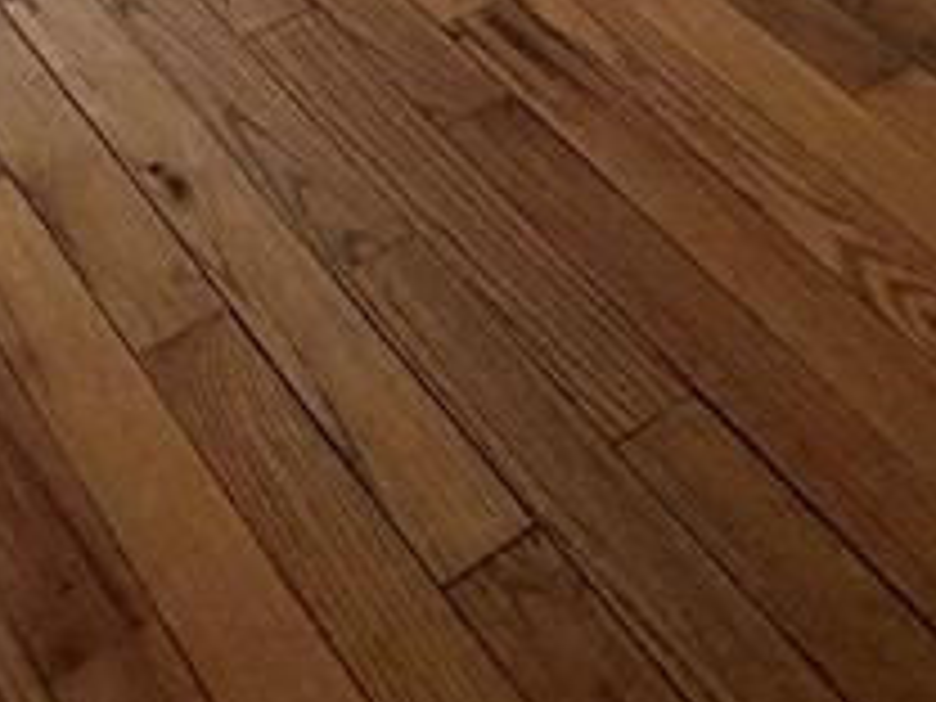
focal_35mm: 69
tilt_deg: -13.6
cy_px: -922
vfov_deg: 14.7
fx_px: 1866
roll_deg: +2.2
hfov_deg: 26.7
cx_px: 14
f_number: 2.2
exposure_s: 1/121
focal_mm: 2.22
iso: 320
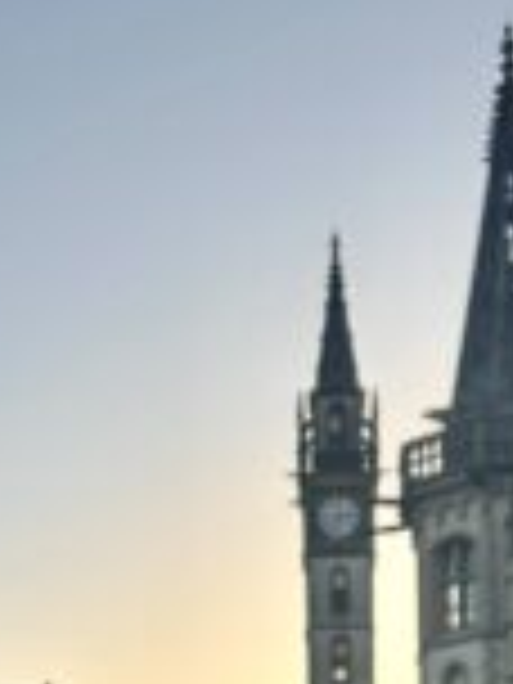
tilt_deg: +5.0
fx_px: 1561
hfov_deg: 18.6
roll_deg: -1.0
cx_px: 196
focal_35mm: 79
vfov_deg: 22.7
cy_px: 819
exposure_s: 1/1812
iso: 80
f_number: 1.78
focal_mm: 6.86
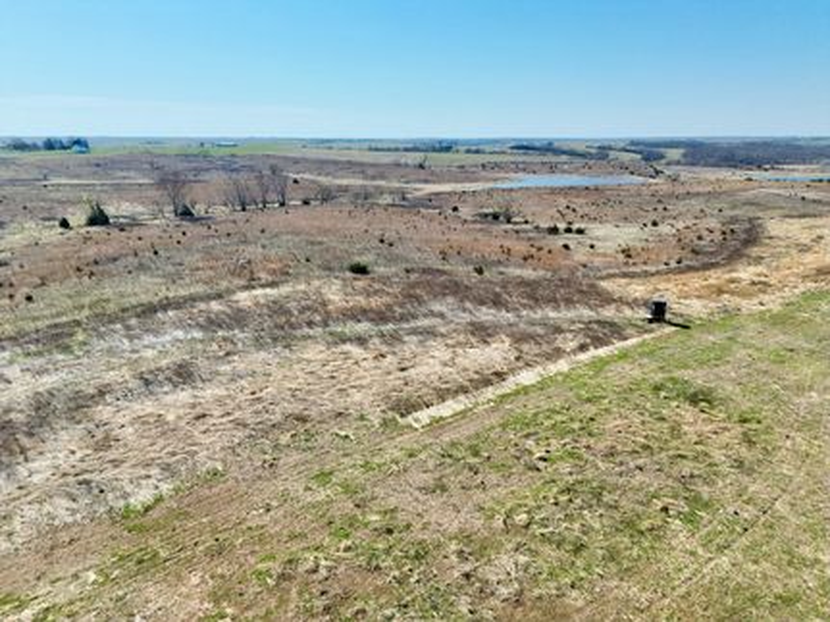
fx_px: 575
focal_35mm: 24
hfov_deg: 71.6
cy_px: 311
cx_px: 415
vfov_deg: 56.8
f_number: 1.7
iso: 250
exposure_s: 1/8000
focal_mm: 6.72
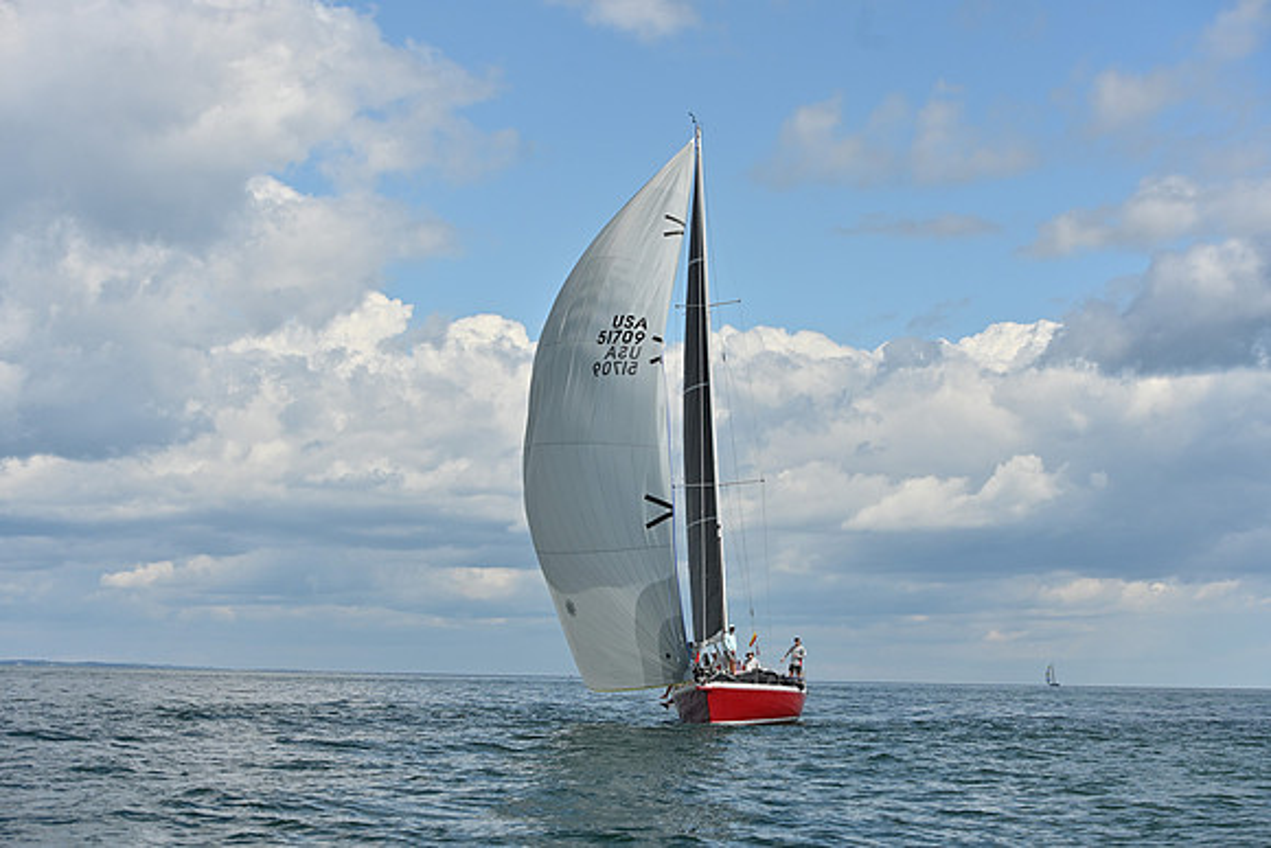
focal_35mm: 70
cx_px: 636
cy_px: 424
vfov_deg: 19.5
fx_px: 2472
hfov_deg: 28.8
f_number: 6.3
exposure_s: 1/1000
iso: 250
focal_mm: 70
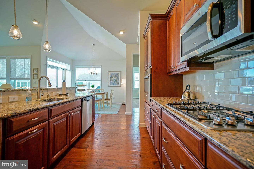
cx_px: 127
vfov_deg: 77.3
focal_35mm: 15
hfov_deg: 100.4
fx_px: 106
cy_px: 84
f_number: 2.8
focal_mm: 10
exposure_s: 1/30
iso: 200
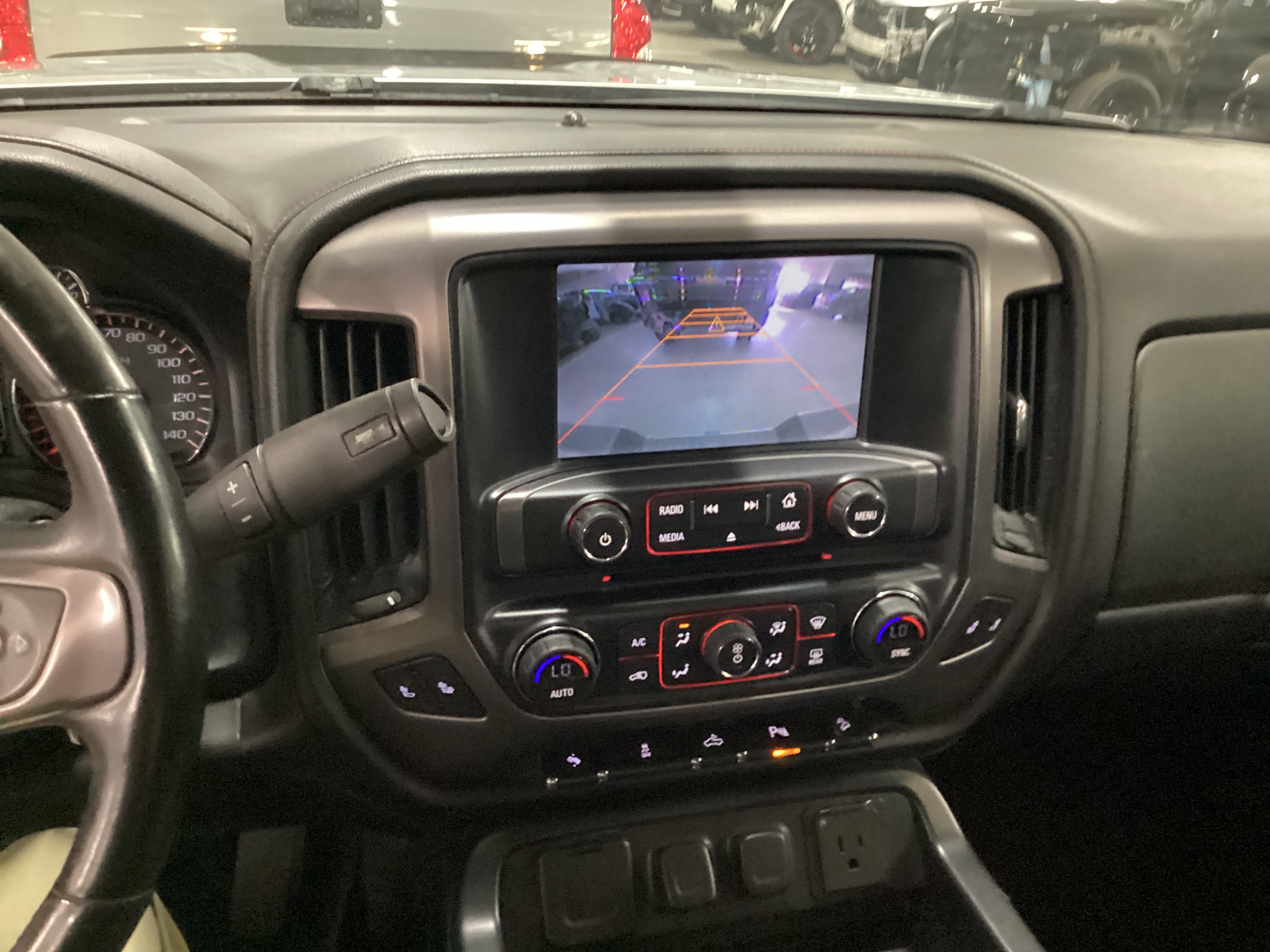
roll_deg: -3.9
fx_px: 1137
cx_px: 635
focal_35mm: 31
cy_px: 476
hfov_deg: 58.4
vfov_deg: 45.4
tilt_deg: -26.6
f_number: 2.4
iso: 640
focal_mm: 3.3
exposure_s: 1/20
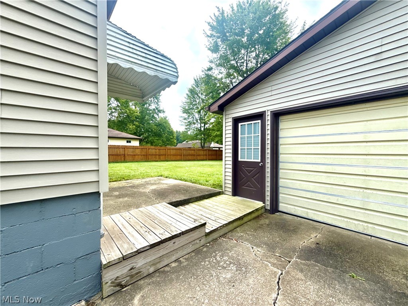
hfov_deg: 102.1
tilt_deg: +0.7
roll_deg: +0.1
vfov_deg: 85.7
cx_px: 204
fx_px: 165
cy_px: 153
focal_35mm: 14
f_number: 2.2
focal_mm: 2.22
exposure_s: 1/631
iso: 64
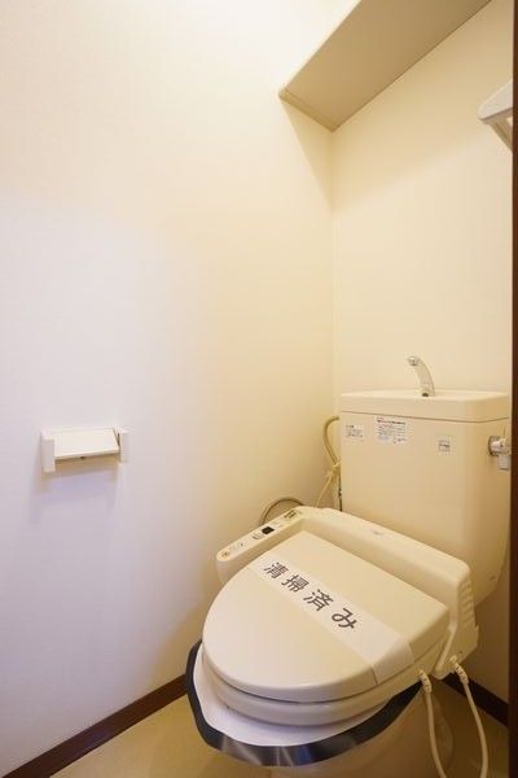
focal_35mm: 16
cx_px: 259
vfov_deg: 97.6
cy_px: 389
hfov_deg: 74.6
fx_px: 340
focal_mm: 10.5
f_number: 4
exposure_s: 1/30
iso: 1250
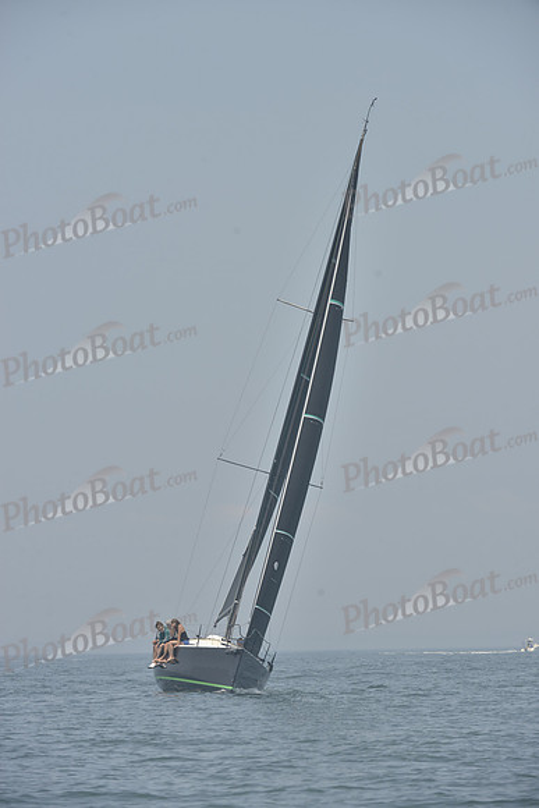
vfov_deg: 10.3
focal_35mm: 200
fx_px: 4489
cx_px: 270
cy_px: 404
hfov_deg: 6.9
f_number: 9
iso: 280
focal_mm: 200
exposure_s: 1/1000
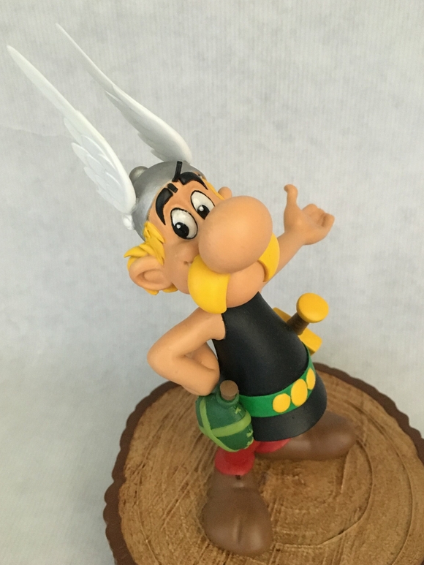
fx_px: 490
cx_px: 208
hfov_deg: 46.8
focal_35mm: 30
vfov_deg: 60.0
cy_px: 284
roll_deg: +0.5
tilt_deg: -36.2
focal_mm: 4.15
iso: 320
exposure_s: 1/17
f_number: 2.2
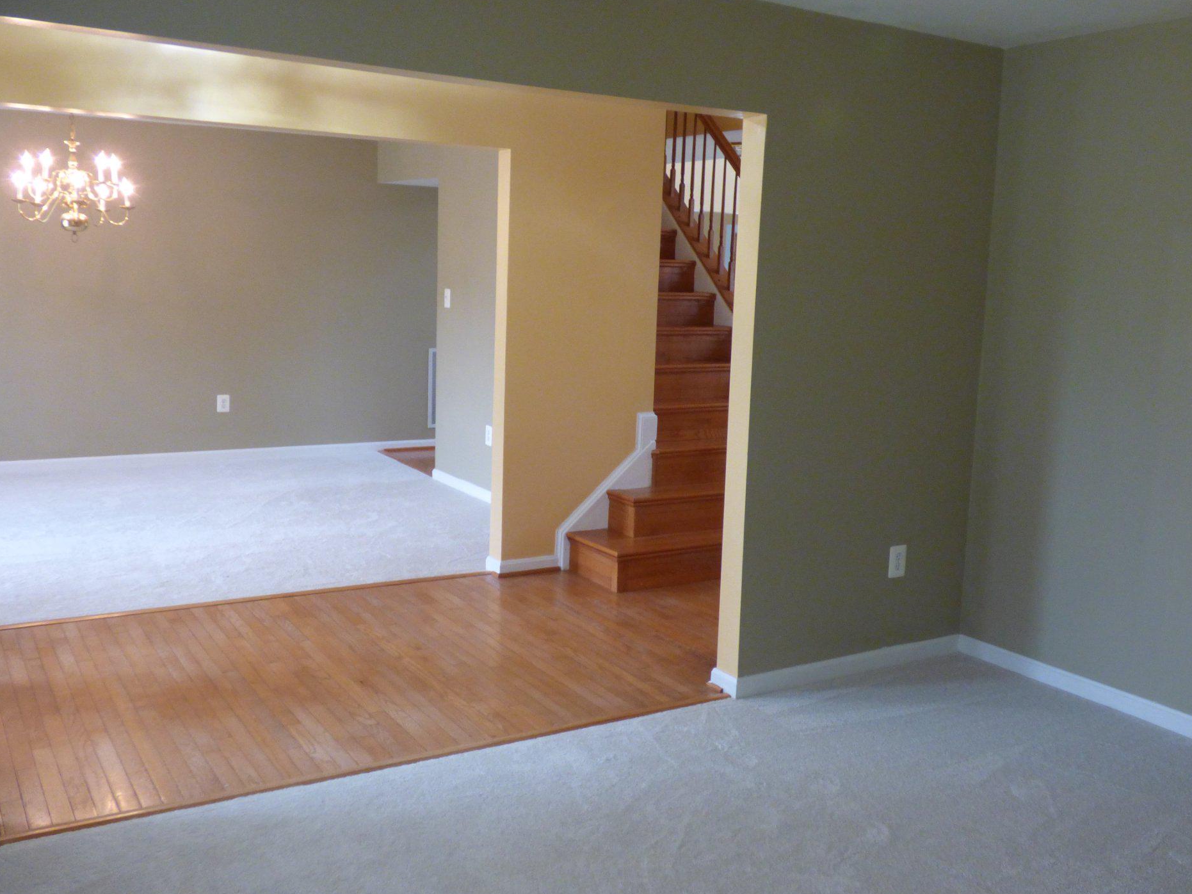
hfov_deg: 55.4
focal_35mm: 33
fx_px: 1136
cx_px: 592
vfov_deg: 42.9
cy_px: 435
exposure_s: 1/20
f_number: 3.3
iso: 400
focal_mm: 5.29
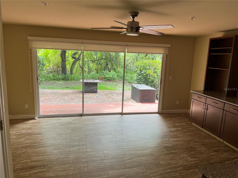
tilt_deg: -10.9
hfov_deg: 67.3
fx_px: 179
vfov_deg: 53.1
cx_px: 119
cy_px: 89
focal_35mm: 26
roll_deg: -2.0
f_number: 1.5
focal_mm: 5.7
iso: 64
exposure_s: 1/121
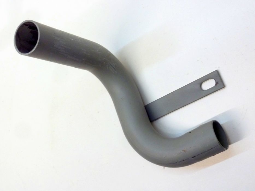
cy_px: 96
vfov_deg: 26.6
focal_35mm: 55
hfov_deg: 34.9
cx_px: 128
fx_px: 405
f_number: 3.9
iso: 400
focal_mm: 9.1
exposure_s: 1/25
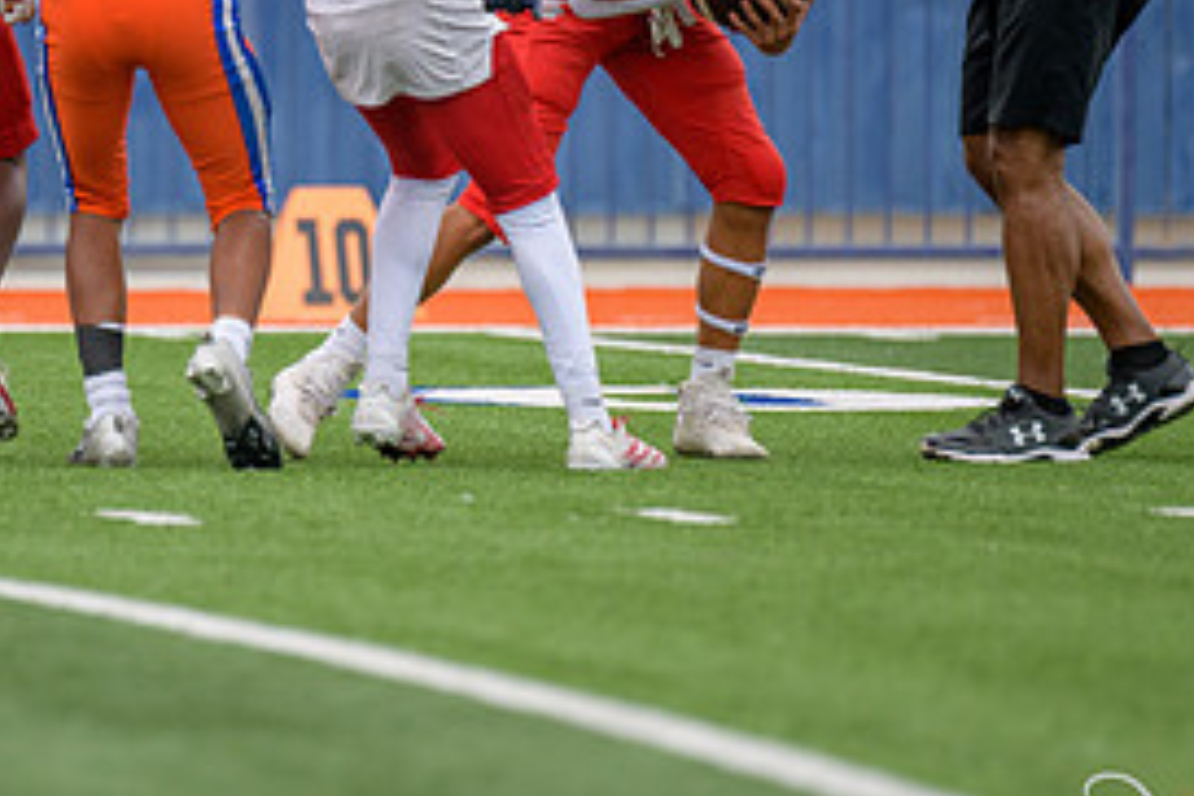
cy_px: 247
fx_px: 22120
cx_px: 284
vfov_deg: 2.1
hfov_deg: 3.1
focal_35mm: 667
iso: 360
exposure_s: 1/500
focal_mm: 300
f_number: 2.8
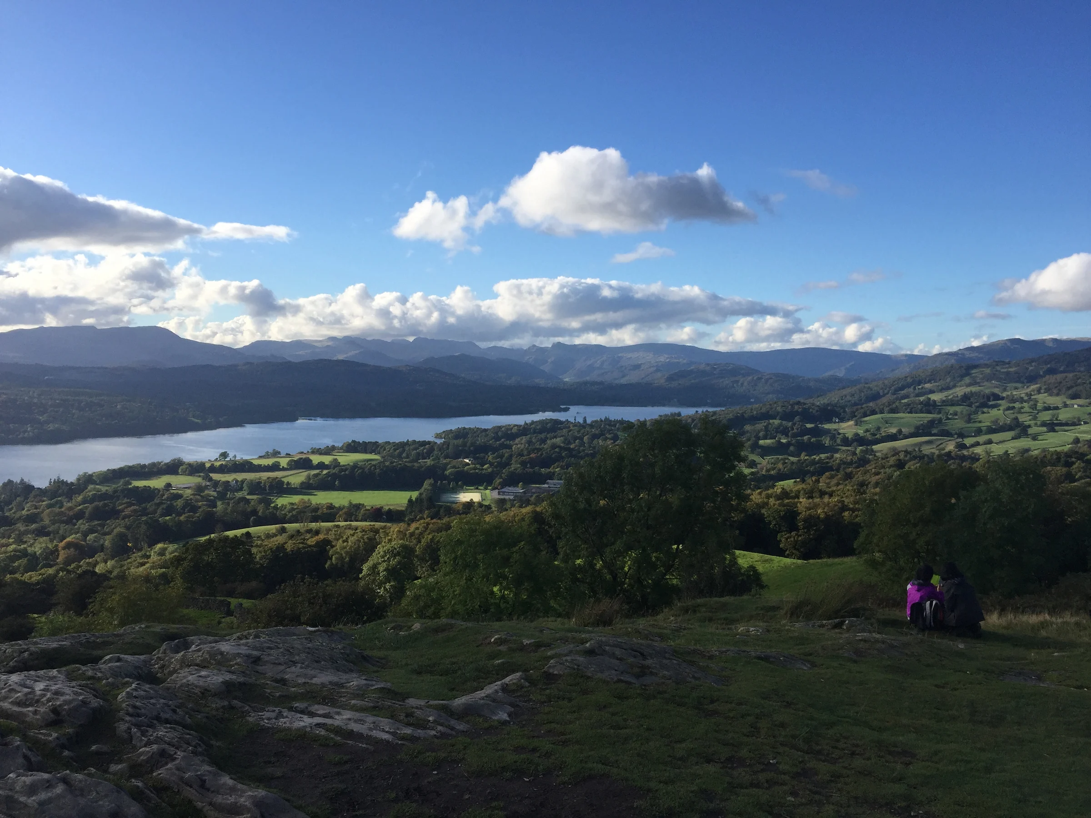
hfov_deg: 61.7
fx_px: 914
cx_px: 546
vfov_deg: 48.2
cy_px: 409
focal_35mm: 29
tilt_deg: -2.3
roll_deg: -1.0
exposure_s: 1/2198
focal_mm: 4.15
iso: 32
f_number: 2.2
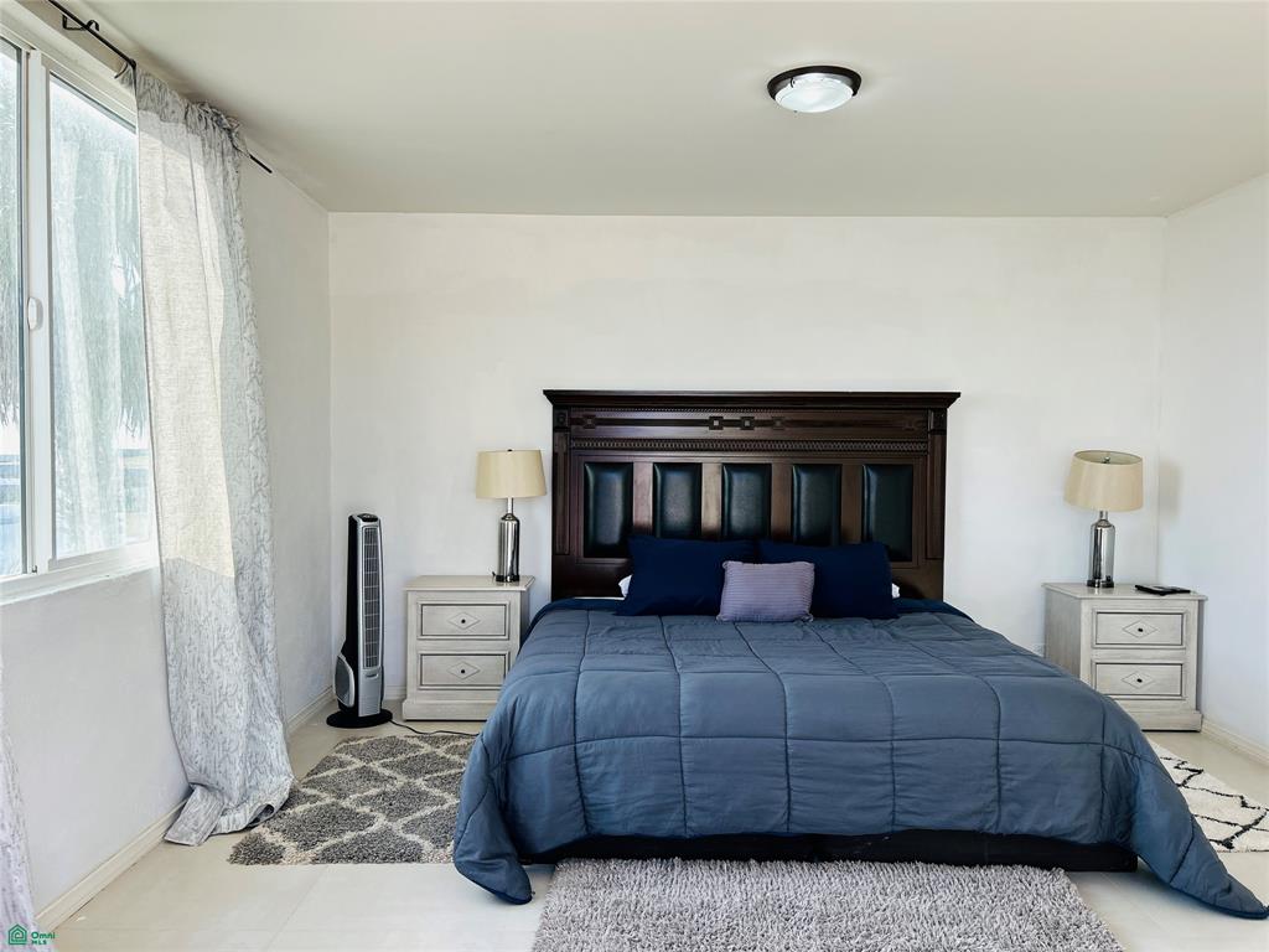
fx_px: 953
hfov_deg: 67.3
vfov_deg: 53.1
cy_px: 476
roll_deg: -0.8
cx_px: 634
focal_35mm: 26
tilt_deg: -1.3
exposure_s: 1/297
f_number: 1.5
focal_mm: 5.7
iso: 50
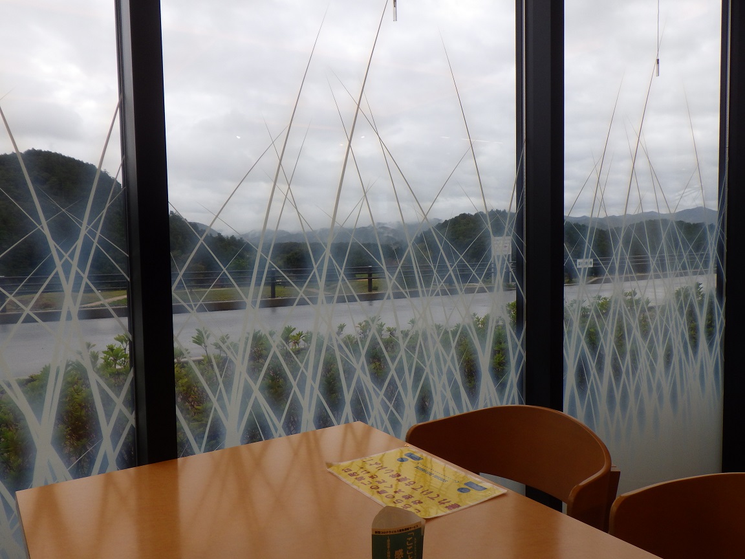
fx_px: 603
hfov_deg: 63.4
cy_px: 280
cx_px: 372
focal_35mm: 28
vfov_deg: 49.7
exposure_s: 1/160
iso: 125
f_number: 4.2
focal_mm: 5
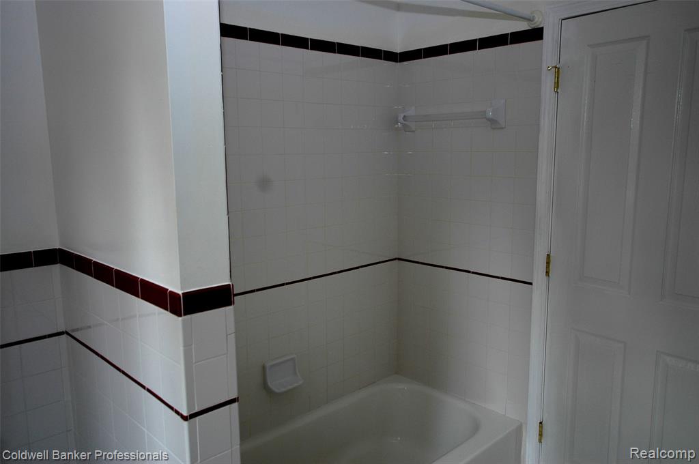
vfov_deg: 47.8
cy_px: 232
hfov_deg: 67.4
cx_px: 350
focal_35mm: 27
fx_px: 524
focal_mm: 18
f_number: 4
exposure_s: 1/60
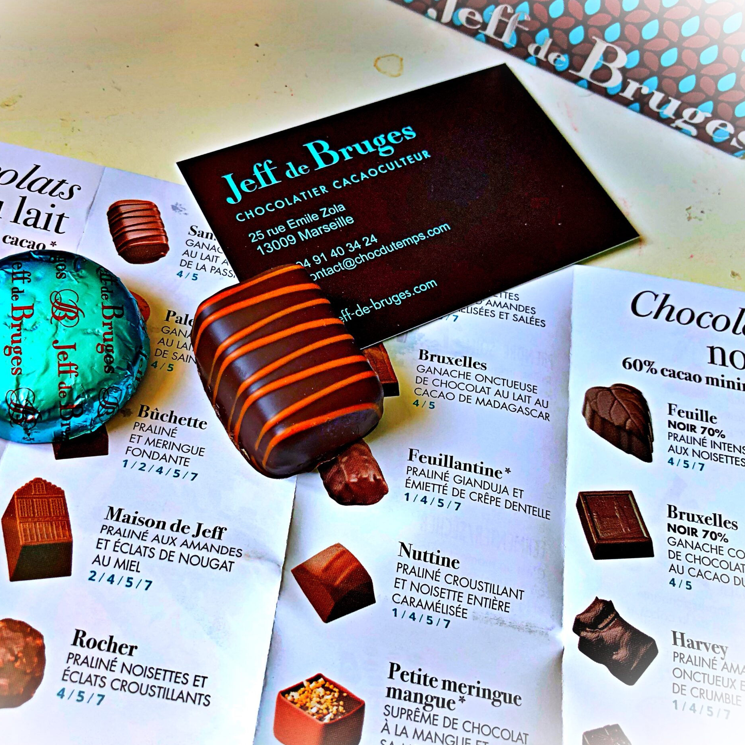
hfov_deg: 48.2
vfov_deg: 48.4
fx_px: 828
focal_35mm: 34
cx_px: 306
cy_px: 365
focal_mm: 3.99
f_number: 1.8
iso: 25
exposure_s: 1/33
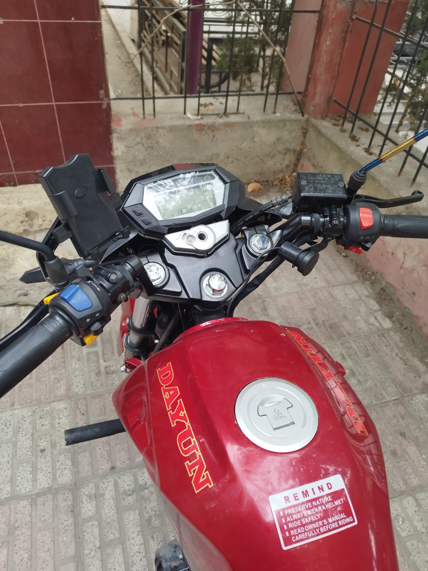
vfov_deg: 71.6
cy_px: 286
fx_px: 396
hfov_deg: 56.8
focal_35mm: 24
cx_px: 214
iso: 150
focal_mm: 5.89
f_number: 1.89
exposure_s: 1/50
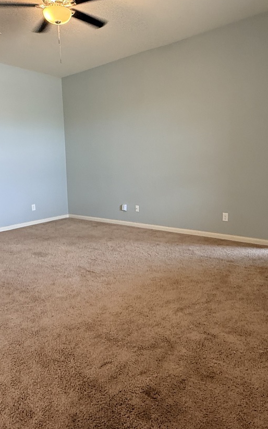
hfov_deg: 47.5
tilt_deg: -7.4
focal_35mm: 26
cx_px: 118
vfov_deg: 70.3
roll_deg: +1.5
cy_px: 199
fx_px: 304
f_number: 2.2
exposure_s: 1/60
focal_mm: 2.22
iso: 320
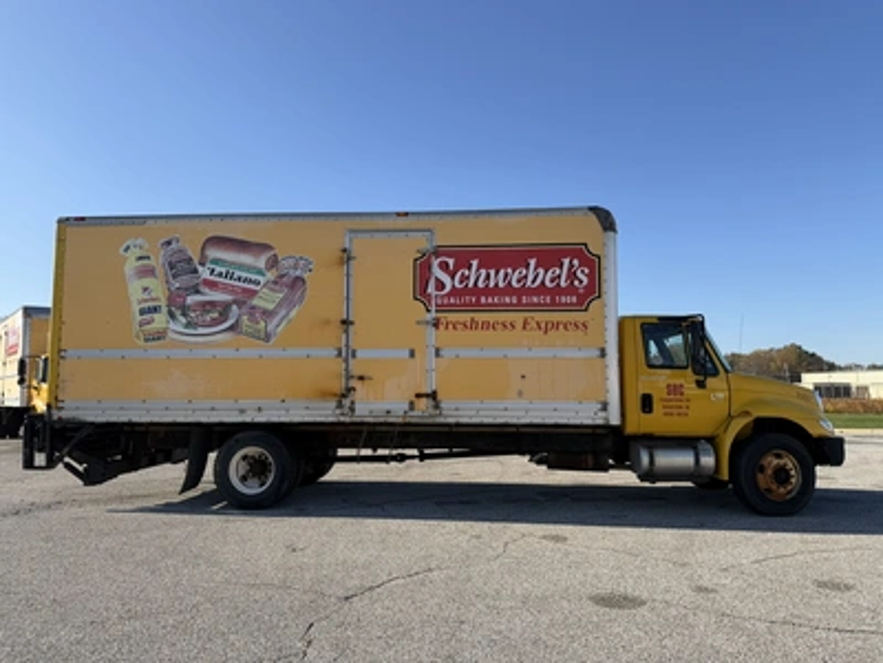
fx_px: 612
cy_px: 332
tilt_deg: +5.1
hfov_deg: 71.6
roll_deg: +1.0
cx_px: 442
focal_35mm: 24
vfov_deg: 56.8
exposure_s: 1/3425
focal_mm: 6.76
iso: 80
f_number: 1.78
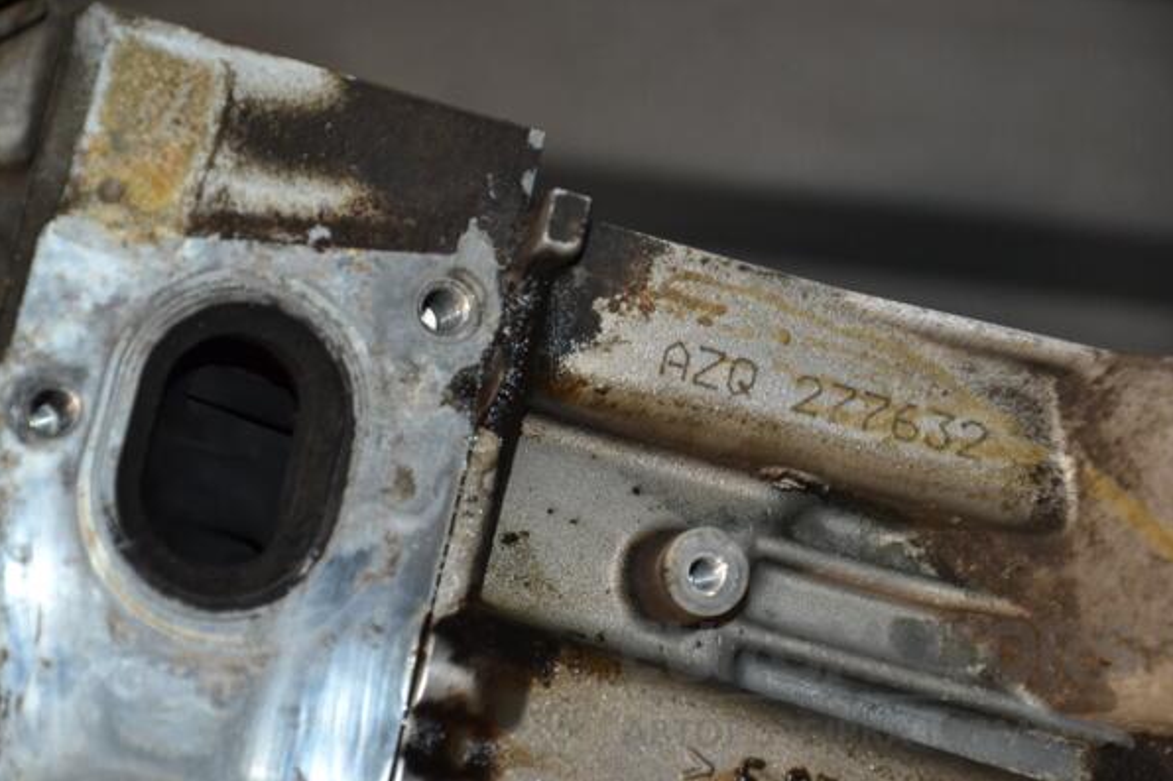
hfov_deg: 13.0
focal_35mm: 159
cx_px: 585
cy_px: 390
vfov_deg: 8.7
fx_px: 5163
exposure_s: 1/60
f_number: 5.6
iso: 800
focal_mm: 105
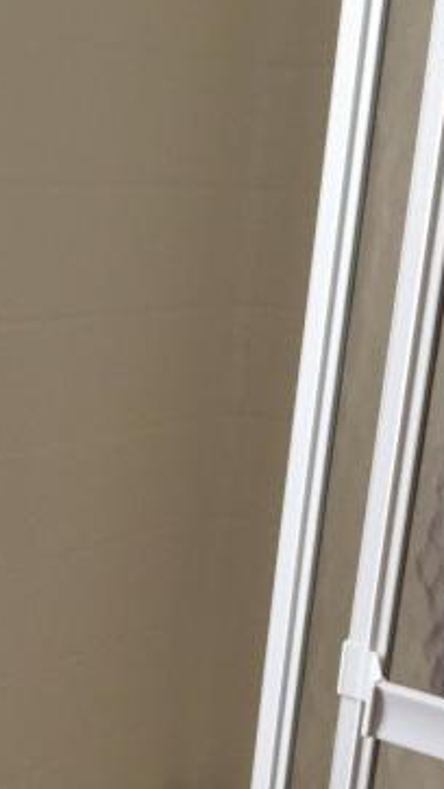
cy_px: 687
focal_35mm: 67
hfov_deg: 17.7
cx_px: 24
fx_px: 1400
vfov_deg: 30.3
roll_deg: -3.2
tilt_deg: -20.0
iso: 100
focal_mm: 4.15
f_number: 2.2
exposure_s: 1/30
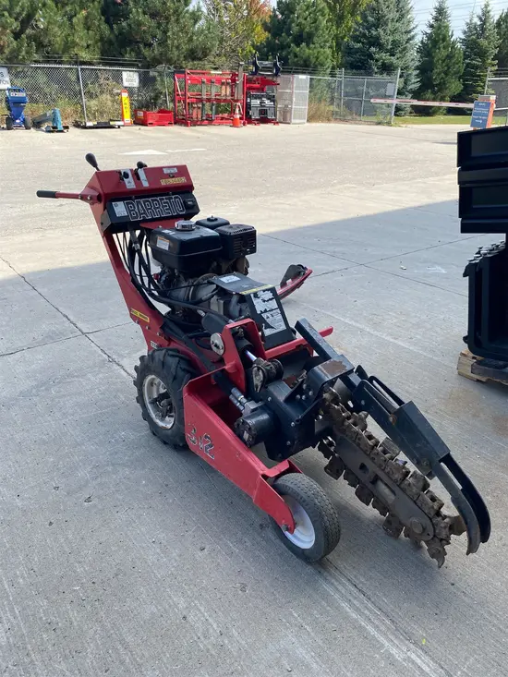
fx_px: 509
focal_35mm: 26
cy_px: 338
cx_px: 254
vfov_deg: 67.3
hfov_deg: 53.1
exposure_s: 1/1025
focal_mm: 4.25
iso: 32
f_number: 1.8
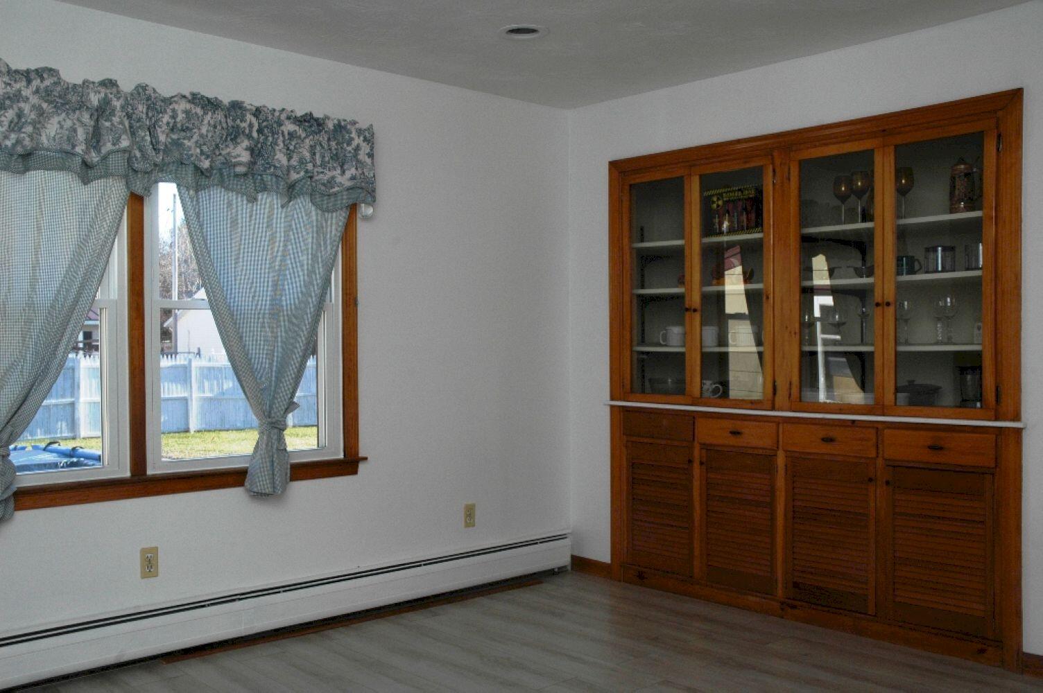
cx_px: 522
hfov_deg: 53.2
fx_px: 1042
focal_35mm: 36
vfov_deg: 36.8
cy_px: 346
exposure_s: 1/60
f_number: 11
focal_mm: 24
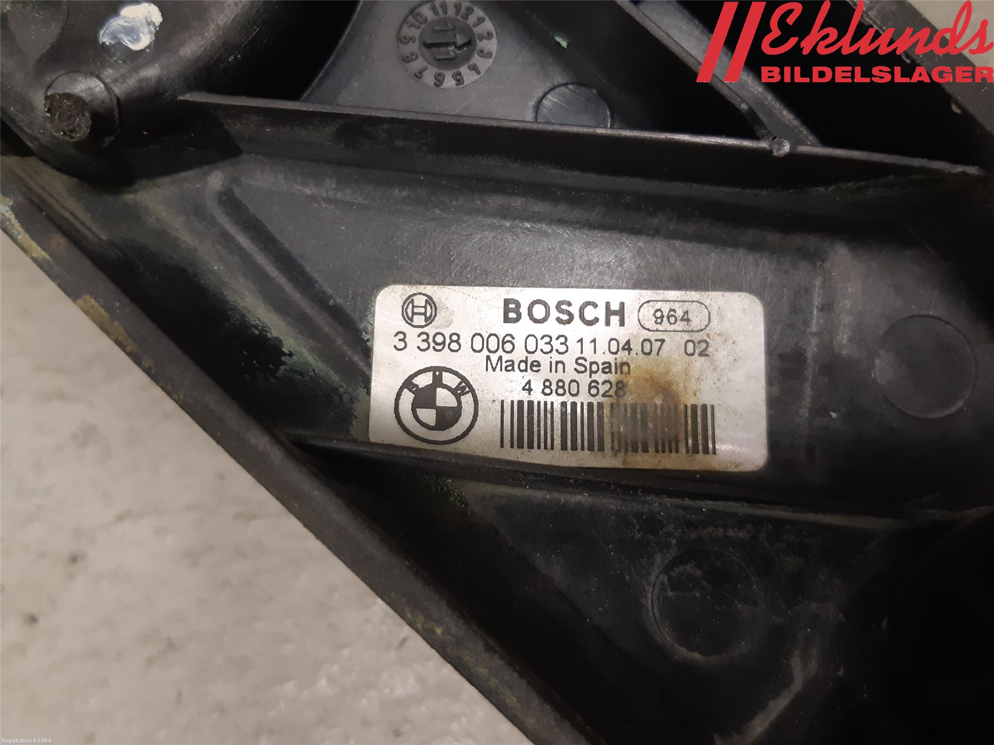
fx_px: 747
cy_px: 372
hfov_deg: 67.3
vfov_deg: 53.1
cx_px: 497
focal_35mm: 26
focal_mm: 3.93
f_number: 1.7
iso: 125
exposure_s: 1/50
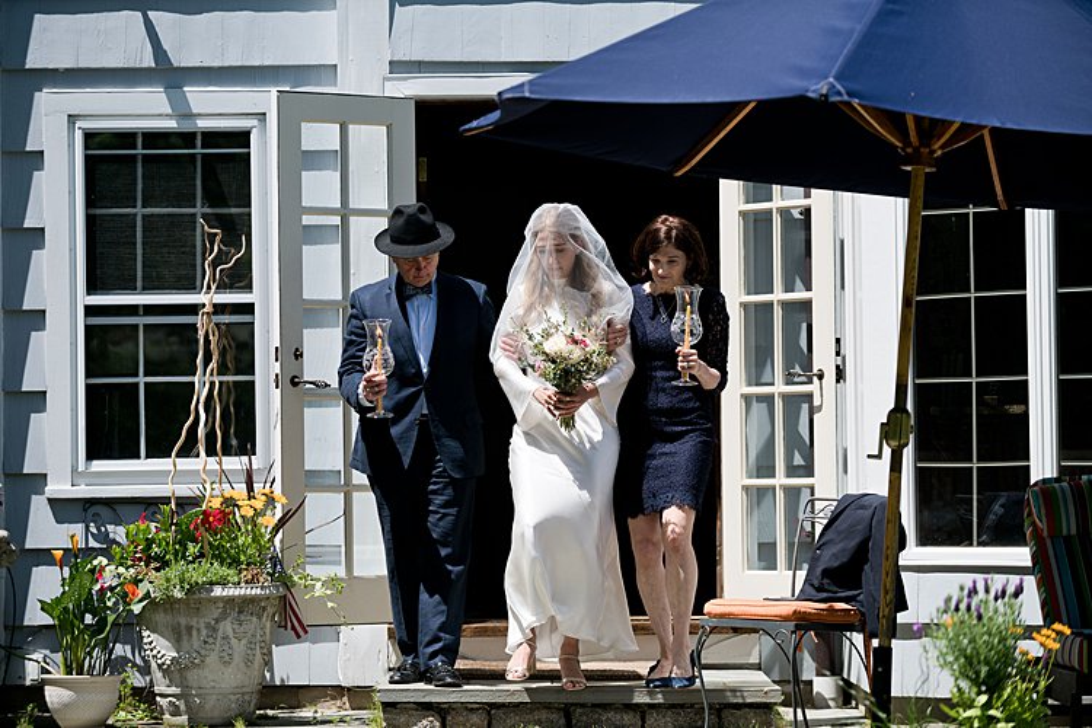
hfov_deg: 15.8
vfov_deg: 10.5
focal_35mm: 130
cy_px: 364
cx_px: 546
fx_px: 3943
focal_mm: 130
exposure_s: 1/4000
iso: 200
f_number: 4
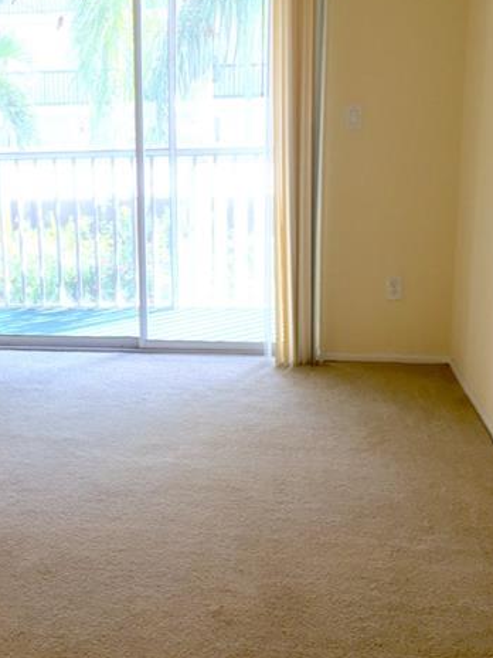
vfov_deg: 39.6
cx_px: 101
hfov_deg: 29.6
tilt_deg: -11.1
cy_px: 277
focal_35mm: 48
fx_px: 911
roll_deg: +1.8
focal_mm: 4.15
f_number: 2.2
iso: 64
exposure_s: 1/30
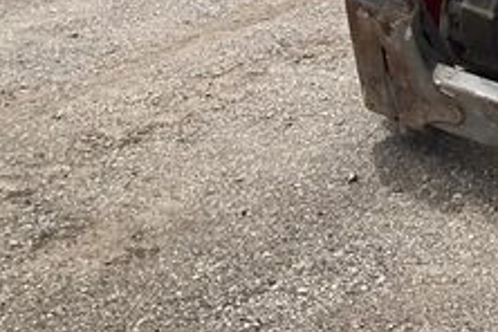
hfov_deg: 18.1
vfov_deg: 12.6
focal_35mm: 102
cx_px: 716
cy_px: -190
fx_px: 1411
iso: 25
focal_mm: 3
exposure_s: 1/2141
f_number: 1.8
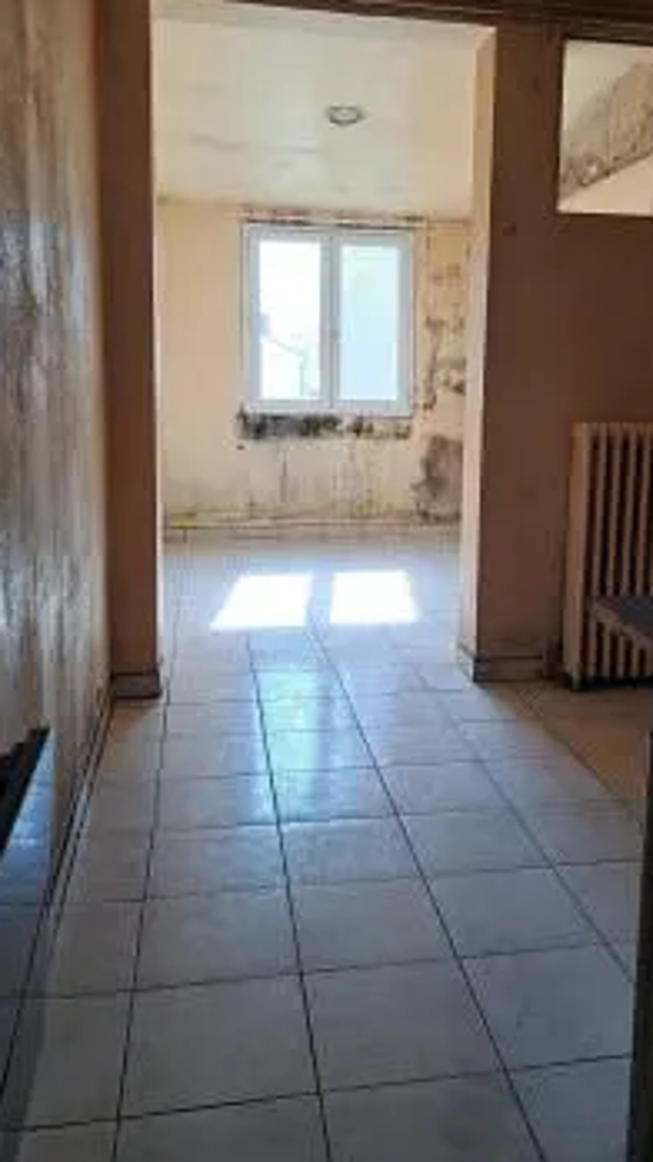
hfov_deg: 38.7
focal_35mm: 30
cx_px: 403
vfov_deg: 64.1
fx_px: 925
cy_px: 503
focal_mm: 5.23
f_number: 1.8
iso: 50
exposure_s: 1/50
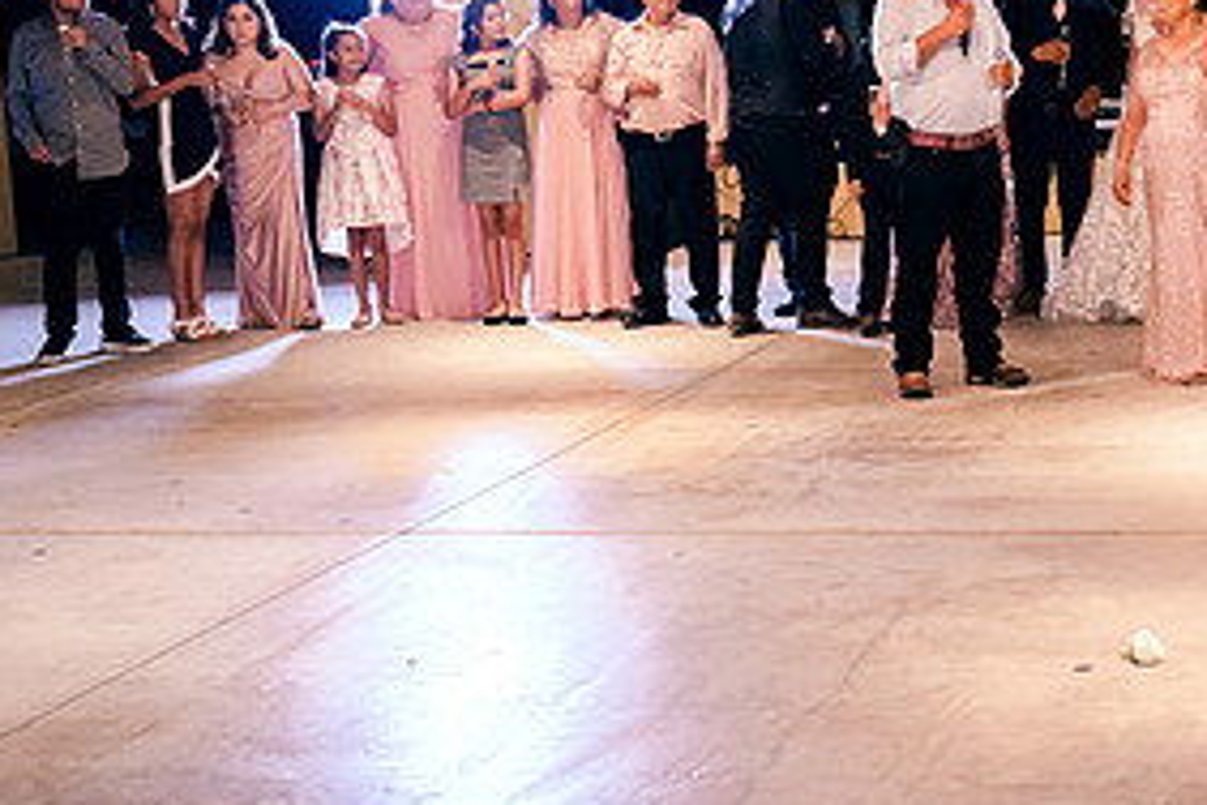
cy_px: 353
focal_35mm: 74
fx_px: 2481
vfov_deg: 18.4
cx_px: 1019
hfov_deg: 26.7
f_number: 2.8
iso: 3200
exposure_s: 1/200
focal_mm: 36
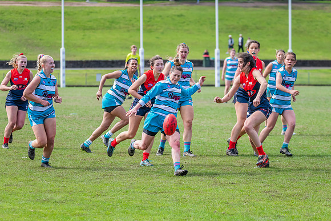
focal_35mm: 181
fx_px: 1663
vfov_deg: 7.6
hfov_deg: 11.4
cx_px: 179
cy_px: 95
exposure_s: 1/1600
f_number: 5.6
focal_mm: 150
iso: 800
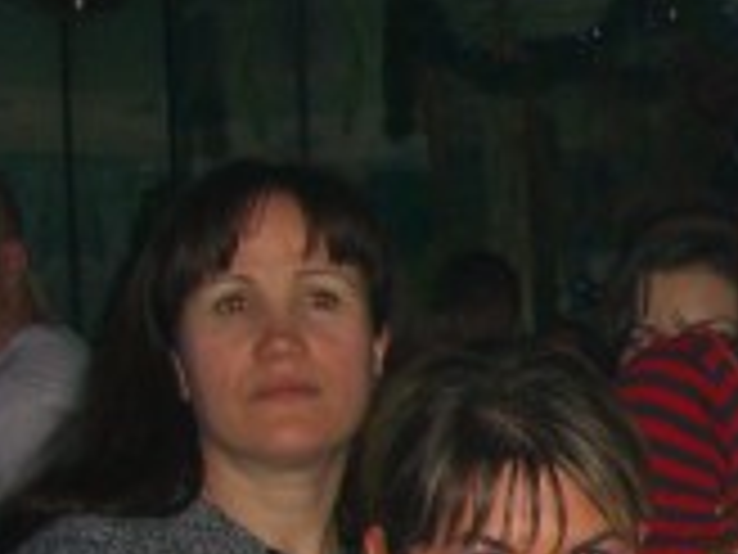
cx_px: 1310
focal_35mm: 139
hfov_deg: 12.9
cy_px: 572
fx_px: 2963
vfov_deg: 10.6
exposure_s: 1/60
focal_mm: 7.9
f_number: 2.8
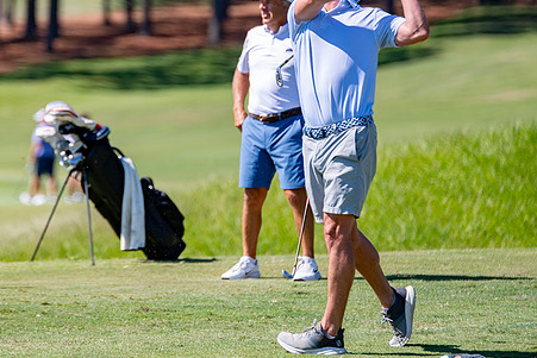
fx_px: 4983
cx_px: 168
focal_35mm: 334
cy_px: 64
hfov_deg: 6.2
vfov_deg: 4.1
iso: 100
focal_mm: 175
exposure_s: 1/1600
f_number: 2.8
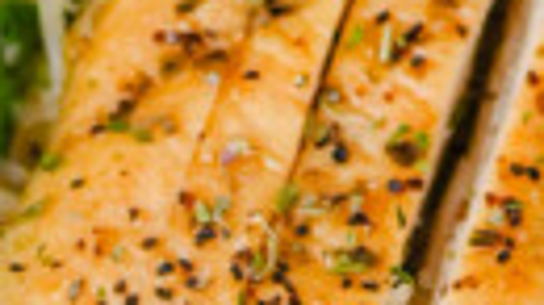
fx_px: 6964
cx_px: 88
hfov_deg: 4.5
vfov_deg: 2.5
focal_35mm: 483
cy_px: 907
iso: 360
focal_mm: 50
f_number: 3.2
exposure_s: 1/250
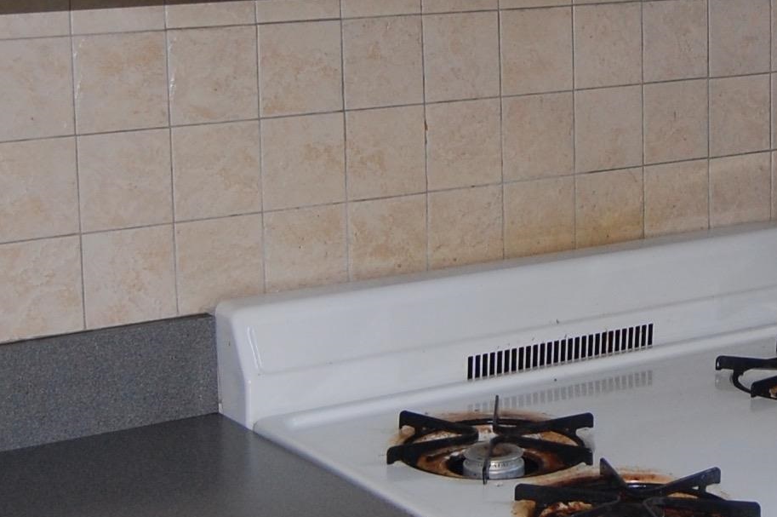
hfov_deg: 22.4
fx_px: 1919
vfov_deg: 15.3
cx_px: 694
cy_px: 141
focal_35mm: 89
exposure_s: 1/60
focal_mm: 18
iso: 400
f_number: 3.5
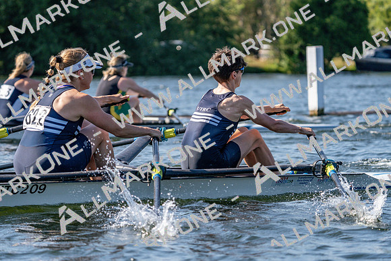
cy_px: 130
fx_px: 2173
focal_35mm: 200
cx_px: 196
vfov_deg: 6.9
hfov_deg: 10.3
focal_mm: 200
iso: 320
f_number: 5.6
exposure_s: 1/1600
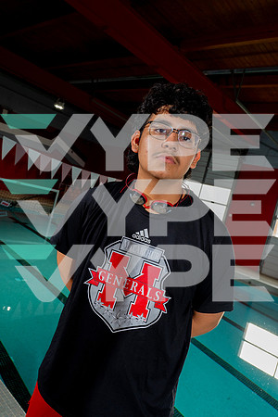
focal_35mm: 28
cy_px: 208
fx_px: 324
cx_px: 139
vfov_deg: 65.5
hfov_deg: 46.4
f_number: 8
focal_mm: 28
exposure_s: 1/250
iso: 1000
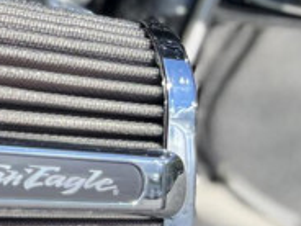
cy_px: -57
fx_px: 1313
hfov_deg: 11.1
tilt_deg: -15.2
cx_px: -408
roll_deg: -2.4
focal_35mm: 151
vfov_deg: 9.7
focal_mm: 5.1
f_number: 1.6
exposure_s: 1/1372
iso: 50
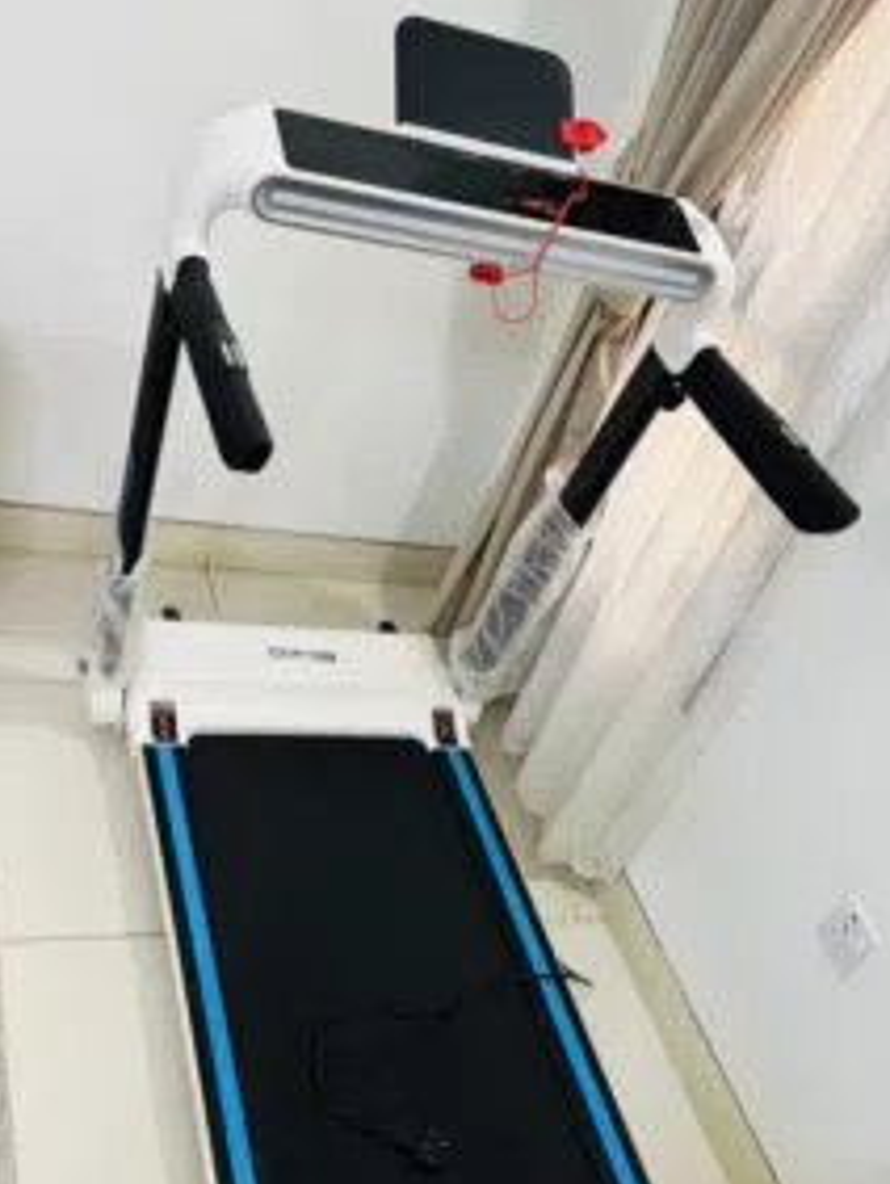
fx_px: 1164
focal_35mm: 34
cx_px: 420
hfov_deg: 41.8
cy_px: 823
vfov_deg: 52.5
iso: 500
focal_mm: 6.76
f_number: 1.78
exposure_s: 1/50
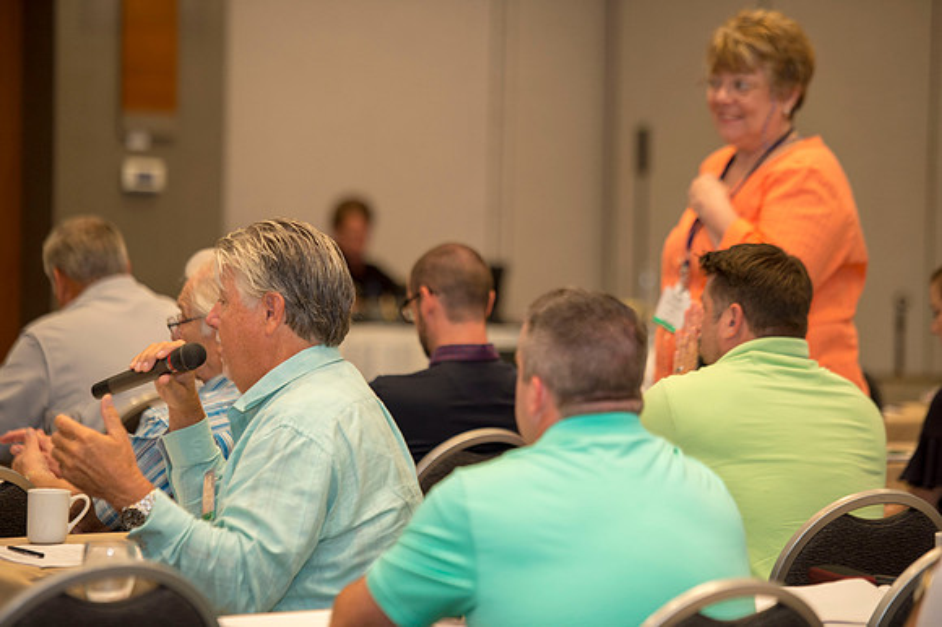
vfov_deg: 8.6
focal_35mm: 160
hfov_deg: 12.8
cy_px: 314
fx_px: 4184
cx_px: 471
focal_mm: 160
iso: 1250
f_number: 2.8
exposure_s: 1/250
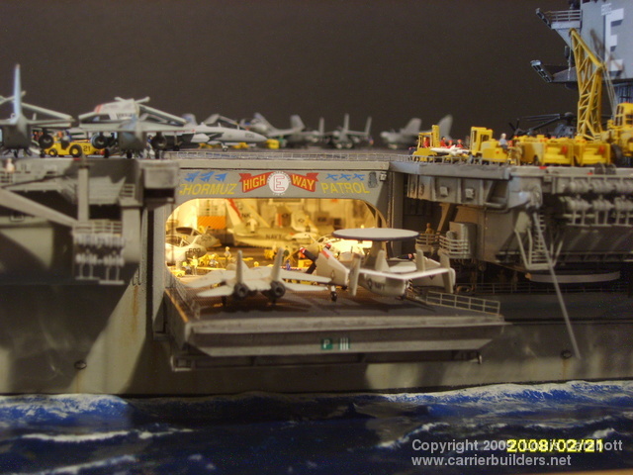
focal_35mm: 70
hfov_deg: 27.8
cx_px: 316
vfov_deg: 21.0
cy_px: 238
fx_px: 1280
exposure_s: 1
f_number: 3.8
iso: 123
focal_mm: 14.5
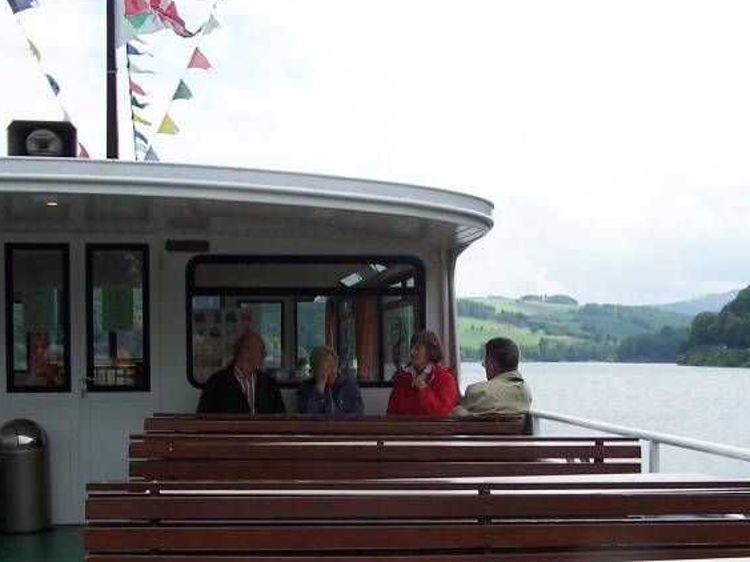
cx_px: 462
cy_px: 382
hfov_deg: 35.4
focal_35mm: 54
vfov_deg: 26.8
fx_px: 1170
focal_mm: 6.3
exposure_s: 1/500
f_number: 4
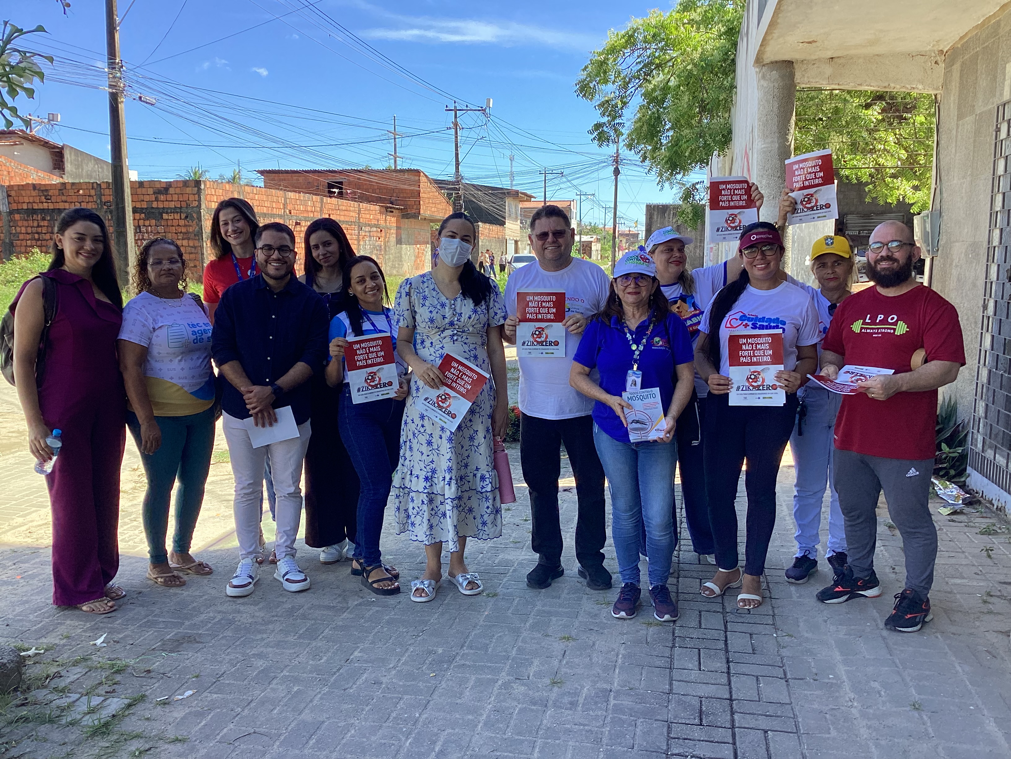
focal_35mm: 31
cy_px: 380
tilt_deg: -8.8
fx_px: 905
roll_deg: +1.0
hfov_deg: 58.4
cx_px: 506
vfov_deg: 45.4
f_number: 2.4
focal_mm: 3.3
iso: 25
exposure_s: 1/238
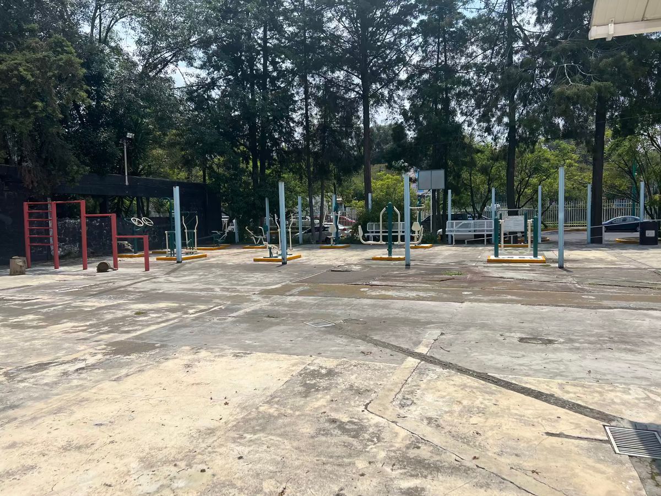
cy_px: 248
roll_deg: +0.9
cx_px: 330
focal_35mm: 26
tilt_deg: -3.4
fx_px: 496
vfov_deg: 53.1
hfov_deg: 67.3
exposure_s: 1/5882
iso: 50
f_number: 1.5
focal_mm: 5.7
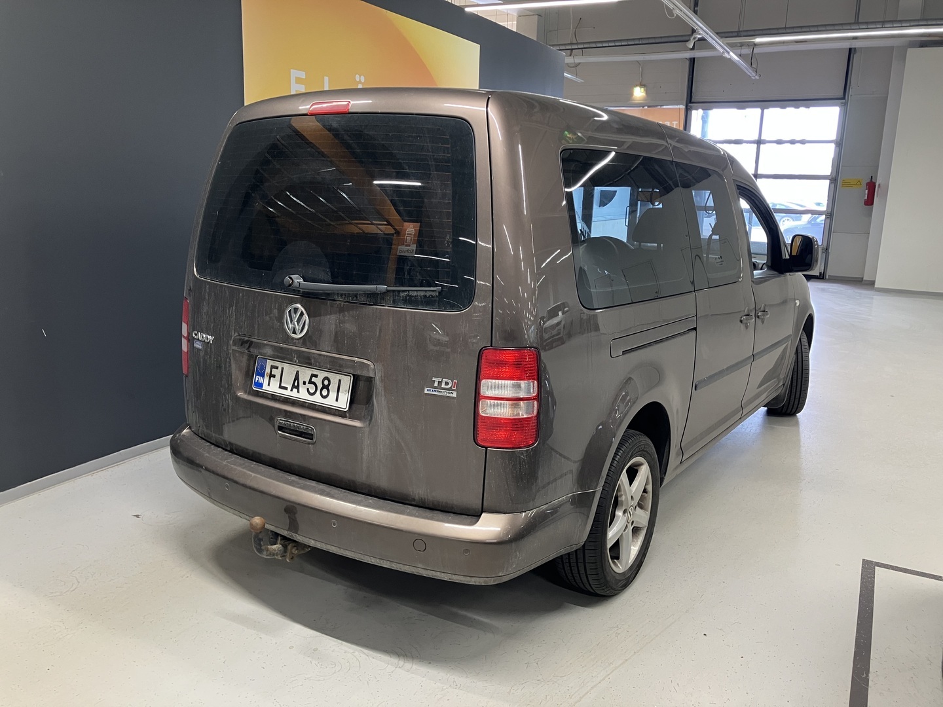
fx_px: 763
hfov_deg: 63.4
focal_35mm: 28
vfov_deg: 49.7
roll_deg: -1.6
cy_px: 354
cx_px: 472
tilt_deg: -10.3
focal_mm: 3.99
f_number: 1.8
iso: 100
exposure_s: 1/50
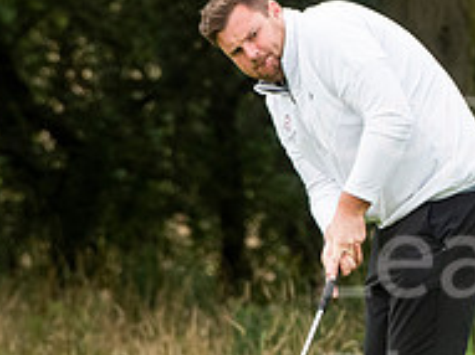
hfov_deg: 2.3
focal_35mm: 876
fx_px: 12013
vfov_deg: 1.7
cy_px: 279
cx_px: 644
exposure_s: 1/1000
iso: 1600
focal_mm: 200
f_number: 5.6
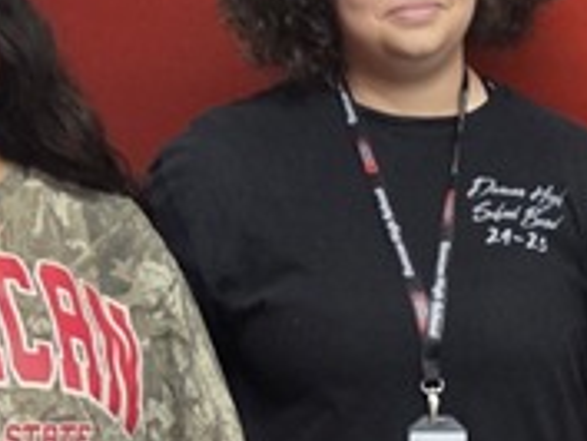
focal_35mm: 133
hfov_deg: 14.4
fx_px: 2257
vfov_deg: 11.0
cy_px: 531
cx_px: 693
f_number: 1.8
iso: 640
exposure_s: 1/120
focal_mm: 5.4
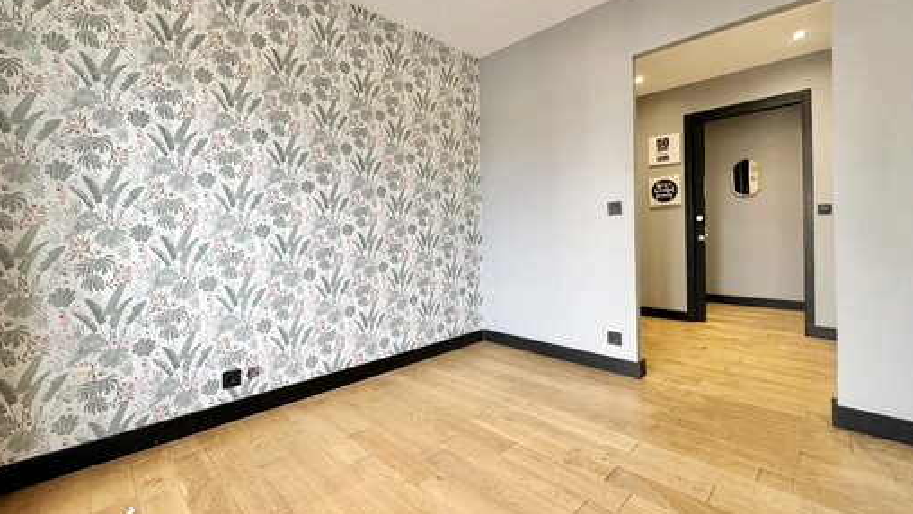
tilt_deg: -0.2
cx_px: 441
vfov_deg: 67.0
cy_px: 234
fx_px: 387
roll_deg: +1.2
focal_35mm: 16
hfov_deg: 99.3
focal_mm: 2.22
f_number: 2.2
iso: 125
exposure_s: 1/99
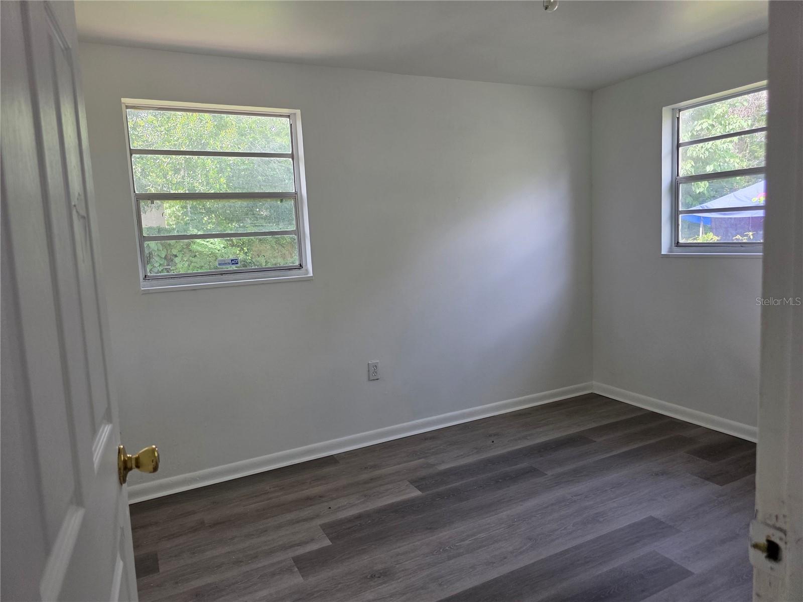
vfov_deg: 58.9
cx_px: 402
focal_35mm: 23
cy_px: 301
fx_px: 534
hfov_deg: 73.9
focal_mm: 6.3
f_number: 1.7
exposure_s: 1/180
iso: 125
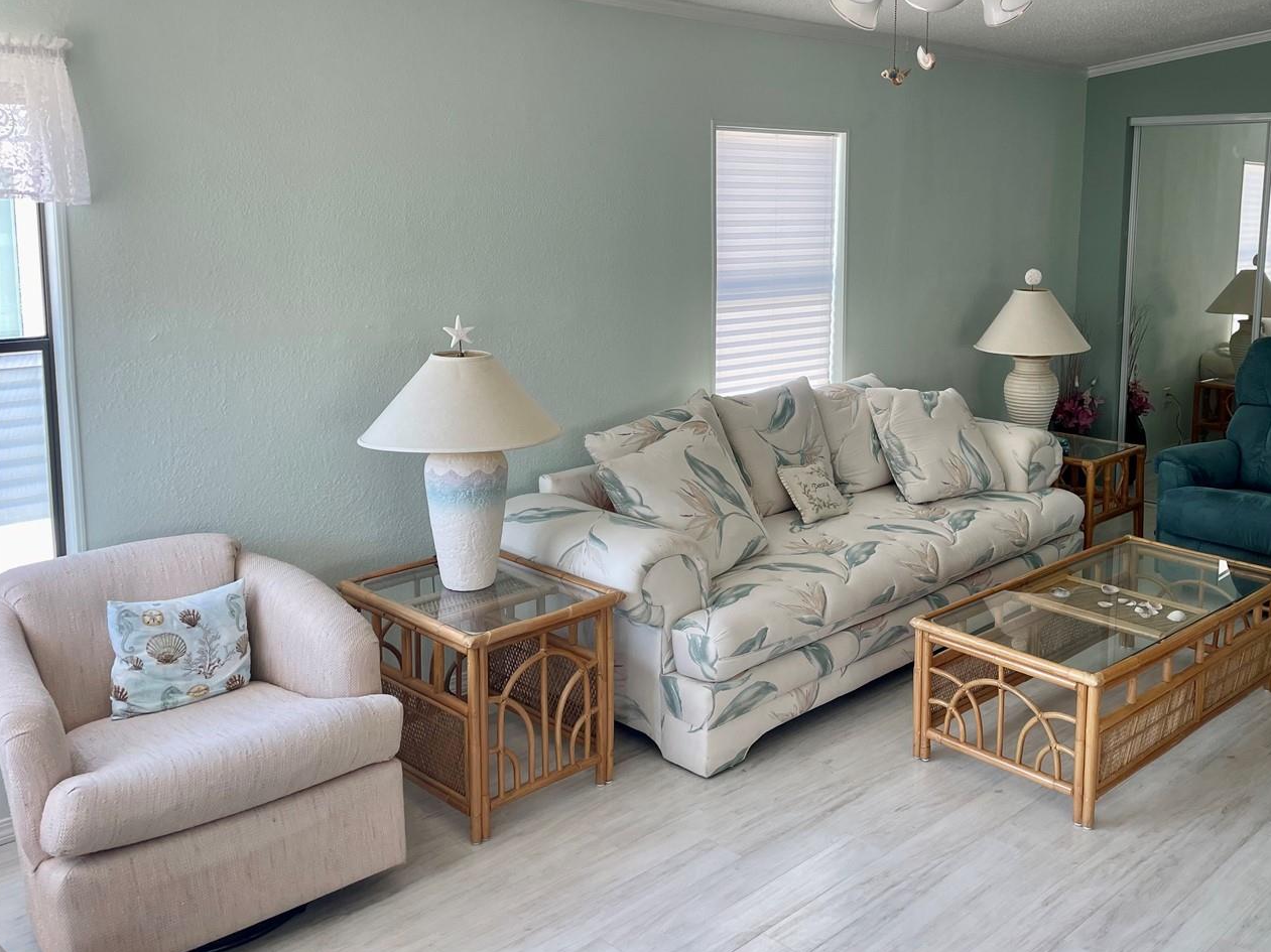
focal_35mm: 33
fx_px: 1211
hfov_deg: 54.7
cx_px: 799
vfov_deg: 42.6
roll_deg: -0.3
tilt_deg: -8.3
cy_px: 360
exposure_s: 1/121
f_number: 1.6
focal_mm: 4.2
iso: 50
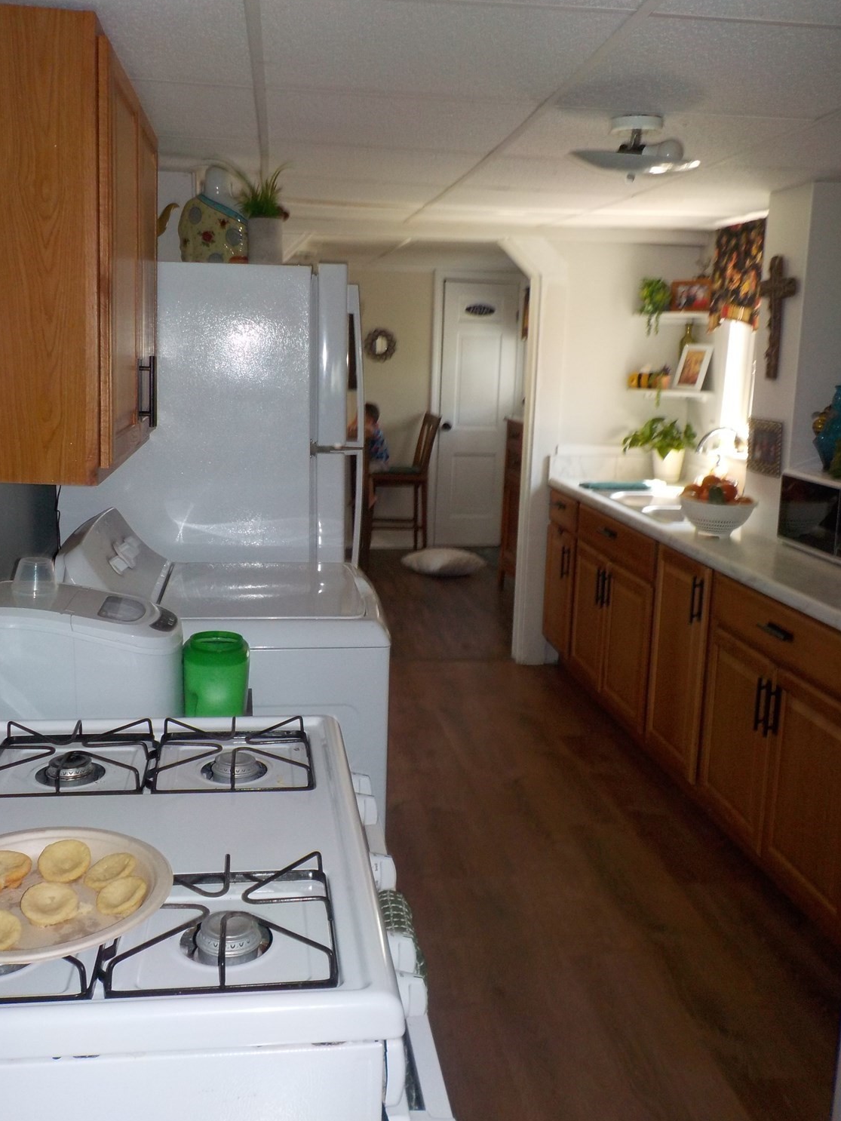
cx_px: 407
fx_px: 1004
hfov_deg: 45.4
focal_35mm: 31
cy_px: 557
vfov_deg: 58.3
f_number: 3.3
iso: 200
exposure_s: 1/30
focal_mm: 4.1
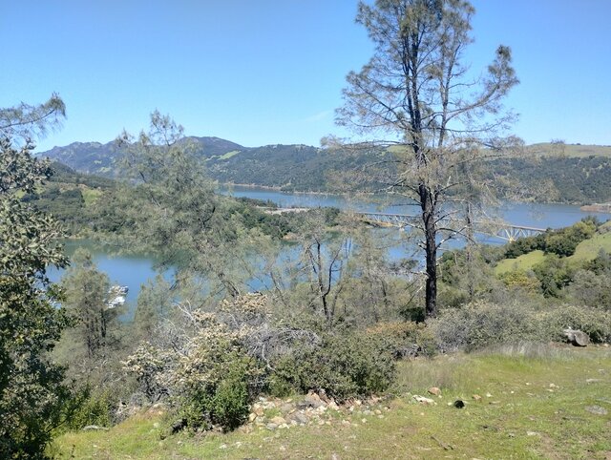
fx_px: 495
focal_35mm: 28
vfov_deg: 49.9
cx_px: 306
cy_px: 230
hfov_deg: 63.4
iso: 100
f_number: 1.8
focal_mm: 4.27
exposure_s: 1/436
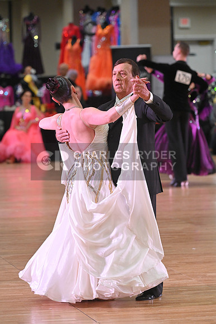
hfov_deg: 7.4
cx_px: 108
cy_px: 162
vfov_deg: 11.1
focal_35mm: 185
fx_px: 1664
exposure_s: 1/400
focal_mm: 185
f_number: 5
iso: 3200
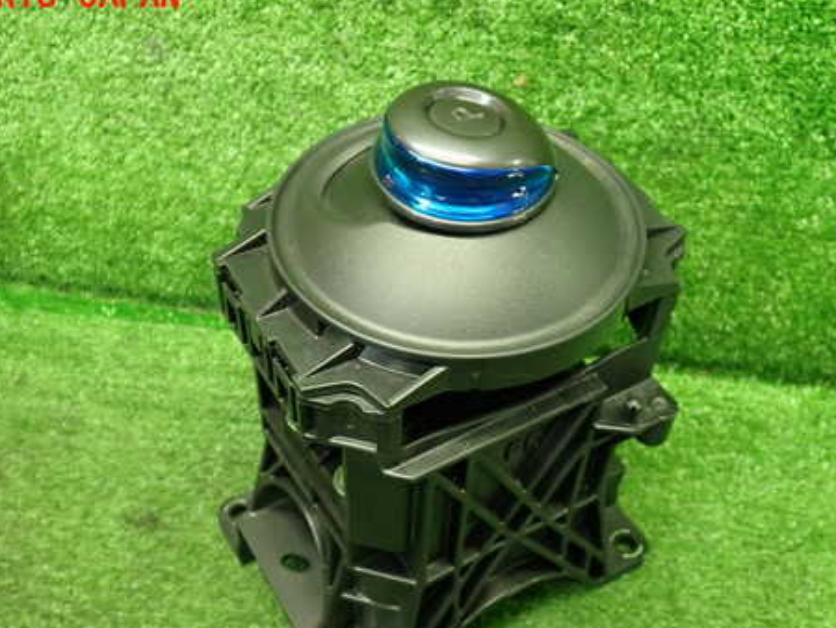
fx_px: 967
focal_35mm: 40
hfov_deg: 46.8
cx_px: 399
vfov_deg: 35.8
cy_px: 390
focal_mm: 5.4
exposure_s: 1/30
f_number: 2.3
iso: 400
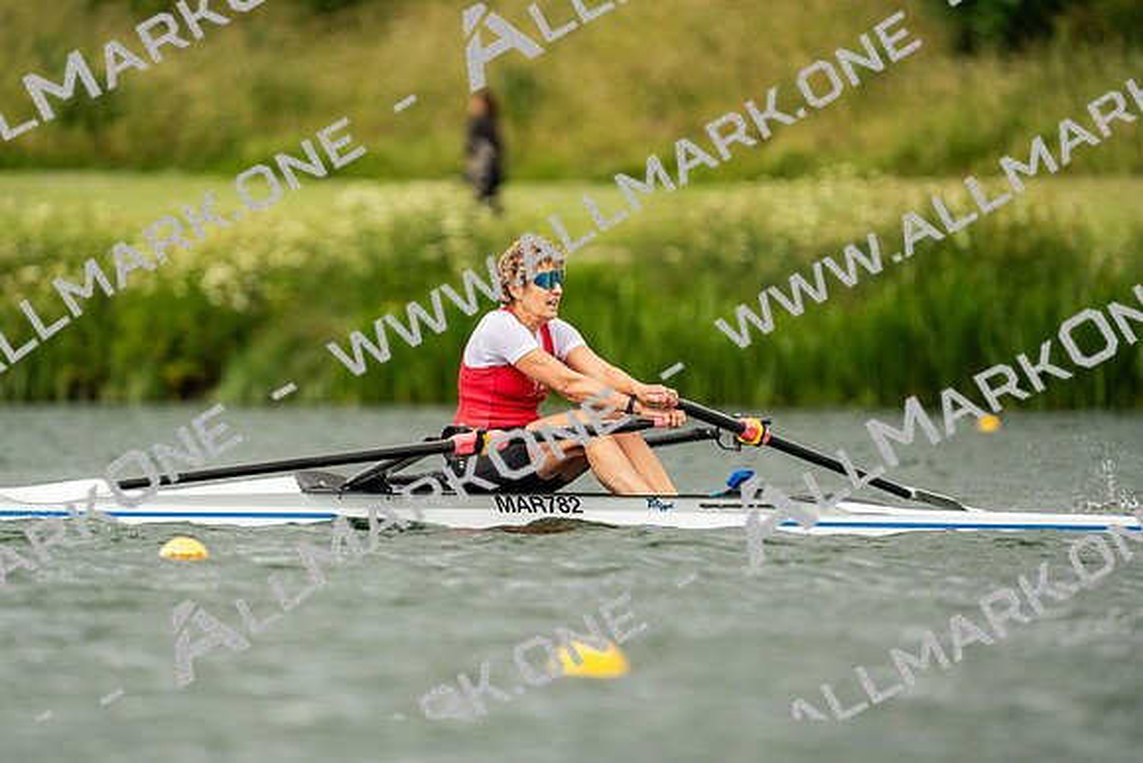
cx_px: 572
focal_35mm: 600
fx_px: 19054
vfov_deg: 2.3
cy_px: 382
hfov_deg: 3.4
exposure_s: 1/2000
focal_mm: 600
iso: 500
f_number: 6.3
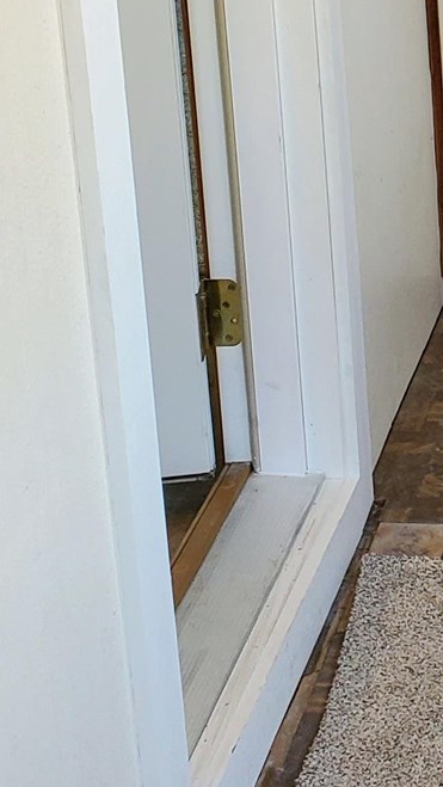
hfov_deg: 11.4
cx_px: 802
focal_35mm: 99
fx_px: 2066
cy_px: -53
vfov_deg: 20.7
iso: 125
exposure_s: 1/120
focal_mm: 4.3
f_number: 2.4
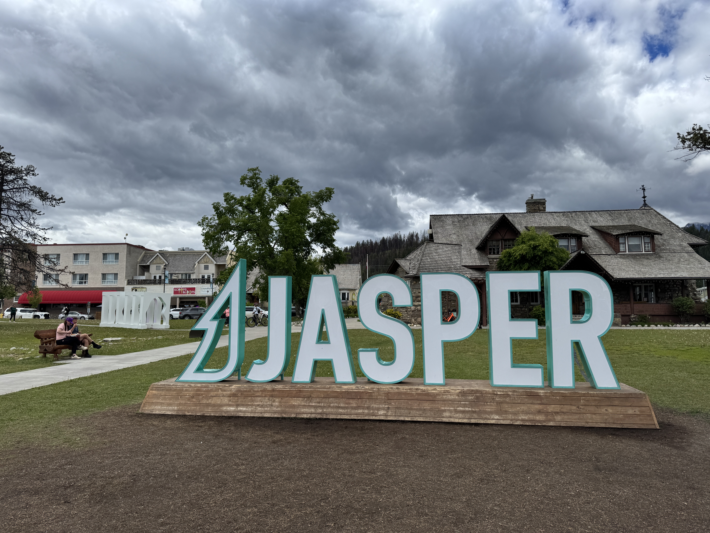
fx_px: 492
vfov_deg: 56.8
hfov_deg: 71.6
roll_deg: +0.5
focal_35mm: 24
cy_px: 266
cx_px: 355
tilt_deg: +6.0
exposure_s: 1/5348
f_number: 1.78
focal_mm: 6.76
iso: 80
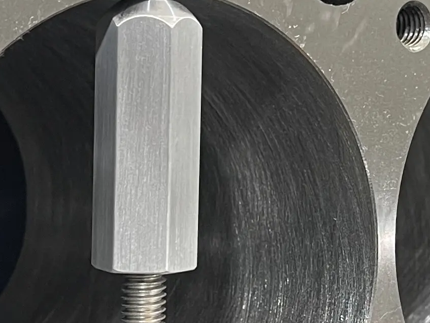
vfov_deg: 12.4
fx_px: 1478
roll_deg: -37.1
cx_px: 451
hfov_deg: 16.2
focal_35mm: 119
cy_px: 201
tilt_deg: -36.3
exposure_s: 1/60
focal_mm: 5.1
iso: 100
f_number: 1.6
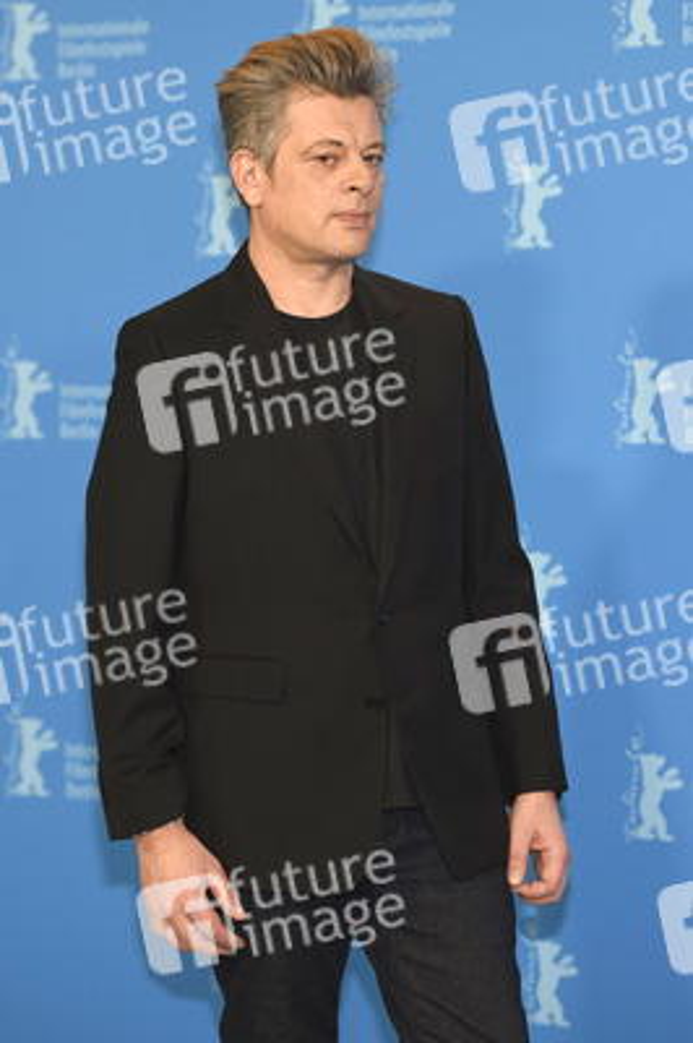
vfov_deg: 18.6
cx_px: 346
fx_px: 3182
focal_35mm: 110
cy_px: 522
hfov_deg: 12.4
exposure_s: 1/400
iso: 640
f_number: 3.5
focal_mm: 110
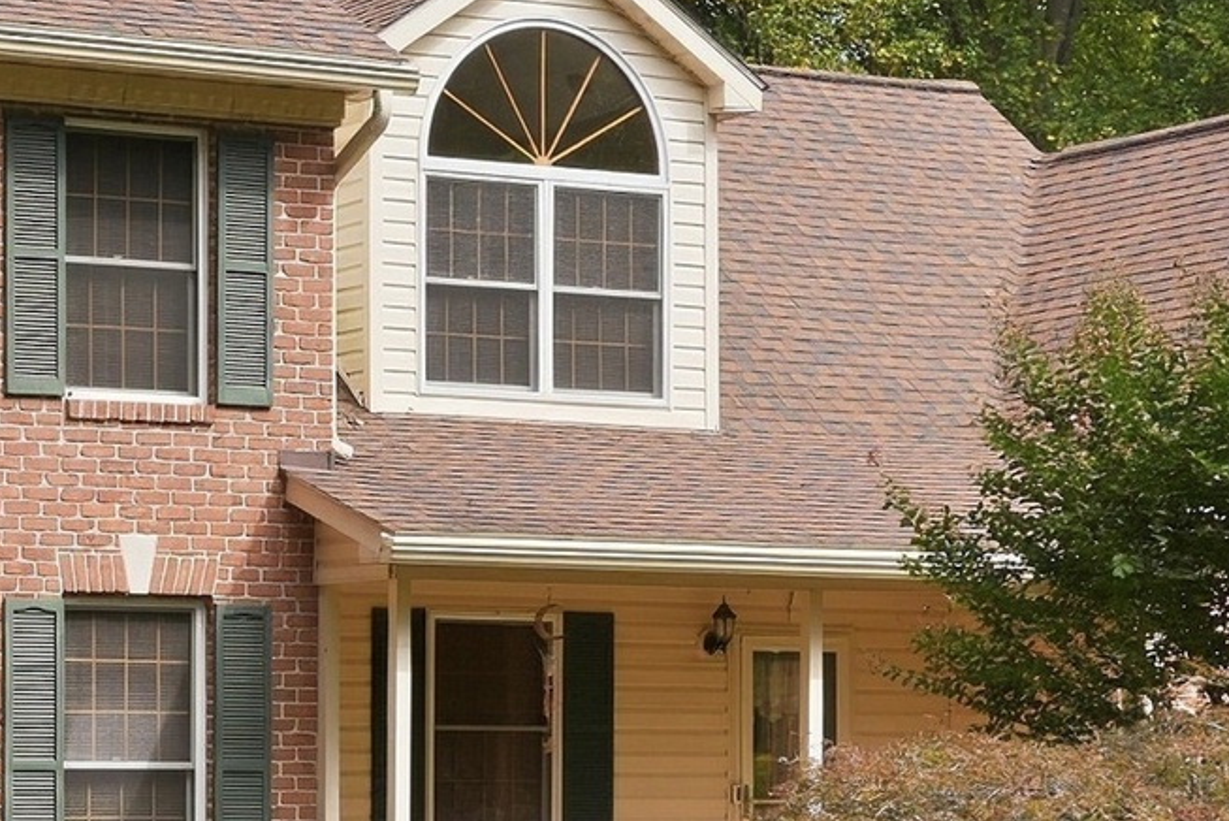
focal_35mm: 111
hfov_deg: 17.9
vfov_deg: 12.3
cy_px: 492
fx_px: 3791
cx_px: -43
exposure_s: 1/125
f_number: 8
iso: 100
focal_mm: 29
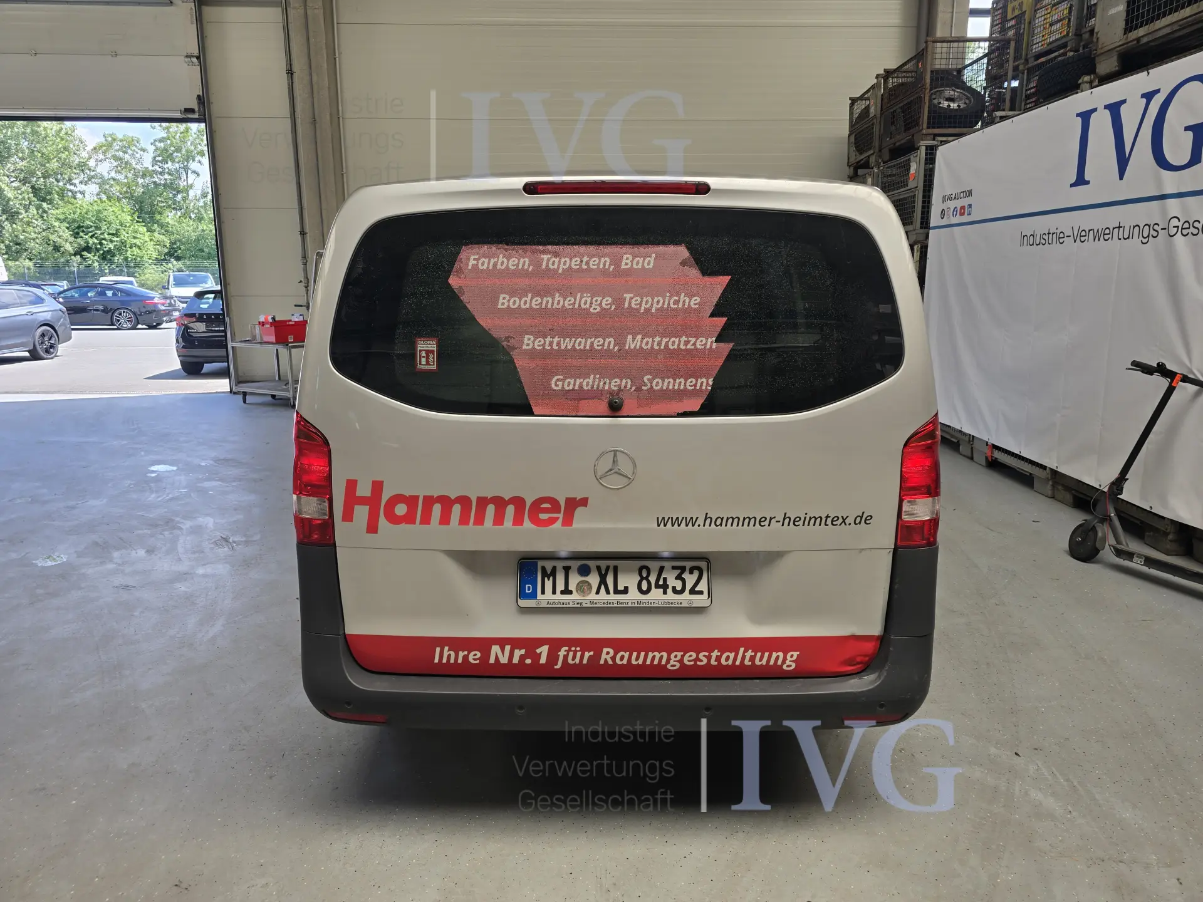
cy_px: 451
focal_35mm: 23
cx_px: 602
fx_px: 799
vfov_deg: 58.9
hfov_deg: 73.9
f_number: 1.7
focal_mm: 6.3
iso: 25
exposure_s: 1/180
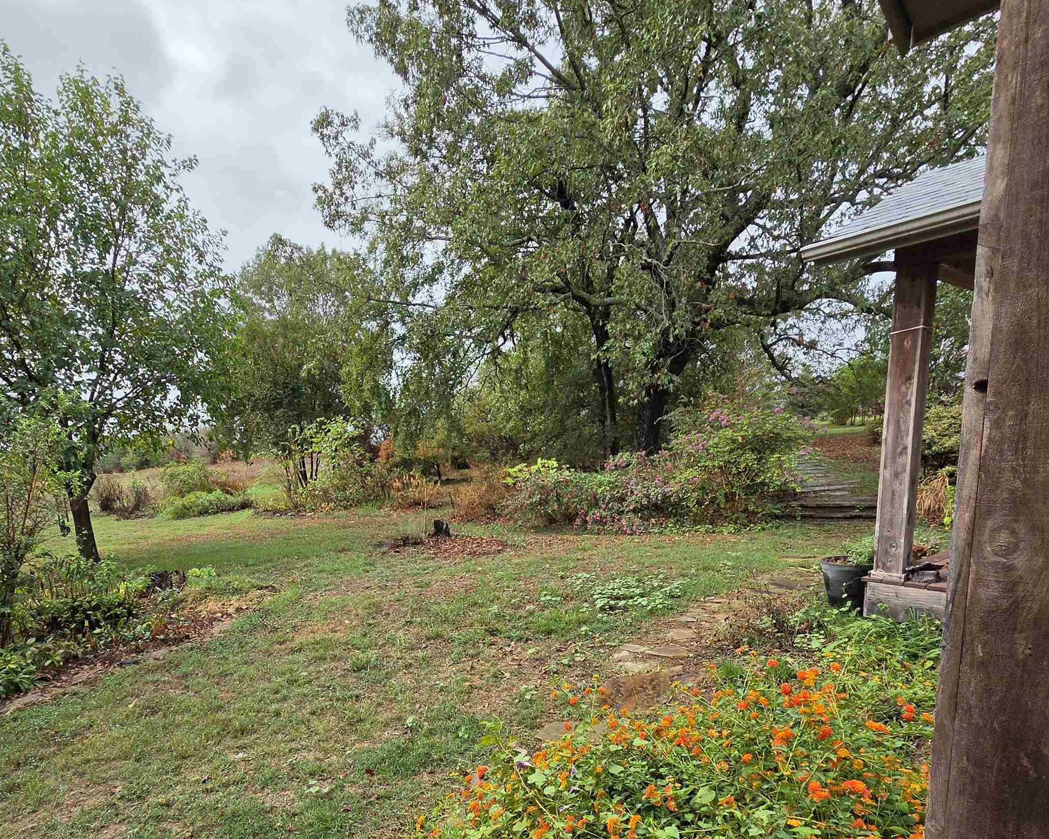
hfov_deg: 82.8
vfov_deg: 68.7
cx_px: 453
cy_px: 563
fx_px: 590
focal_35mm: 19
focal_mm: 2.2
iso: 100
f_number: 2.2
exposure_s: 1/2579
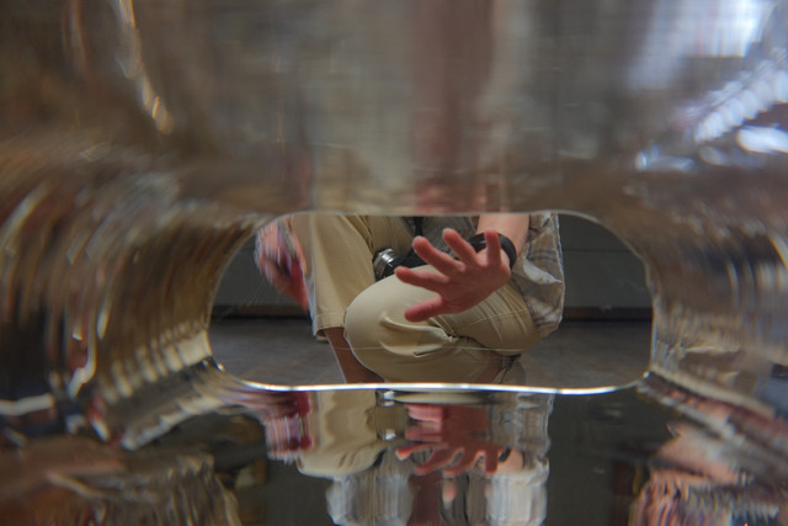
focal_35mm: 41
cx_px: 394
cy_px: 263
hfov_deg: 47.4
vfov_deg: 32.6
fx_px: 898
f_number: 2.8
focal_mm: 27
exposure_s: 1/60
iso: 500
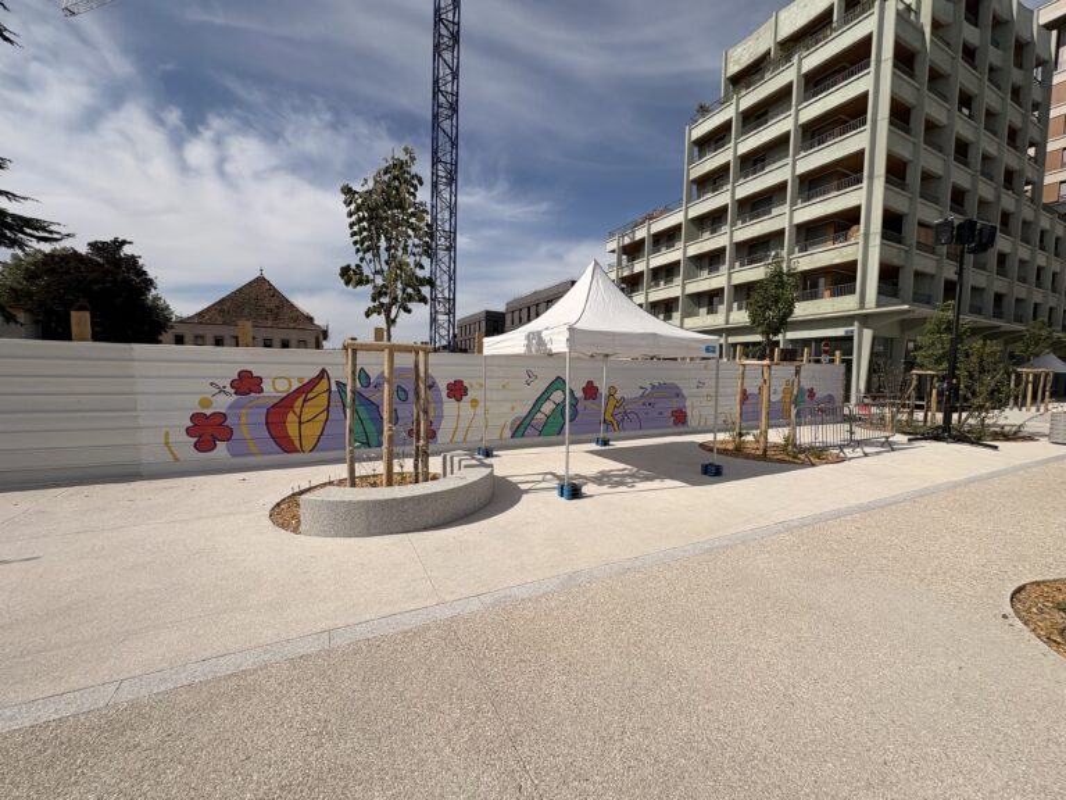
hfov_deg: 102.1
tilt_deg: -2.9
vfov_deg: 85.7
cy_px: 400
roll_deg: -0.5
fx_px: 431
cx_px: 533
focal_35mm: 14
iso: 50
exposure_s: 1/4630
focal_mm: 2.22
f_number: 2.2
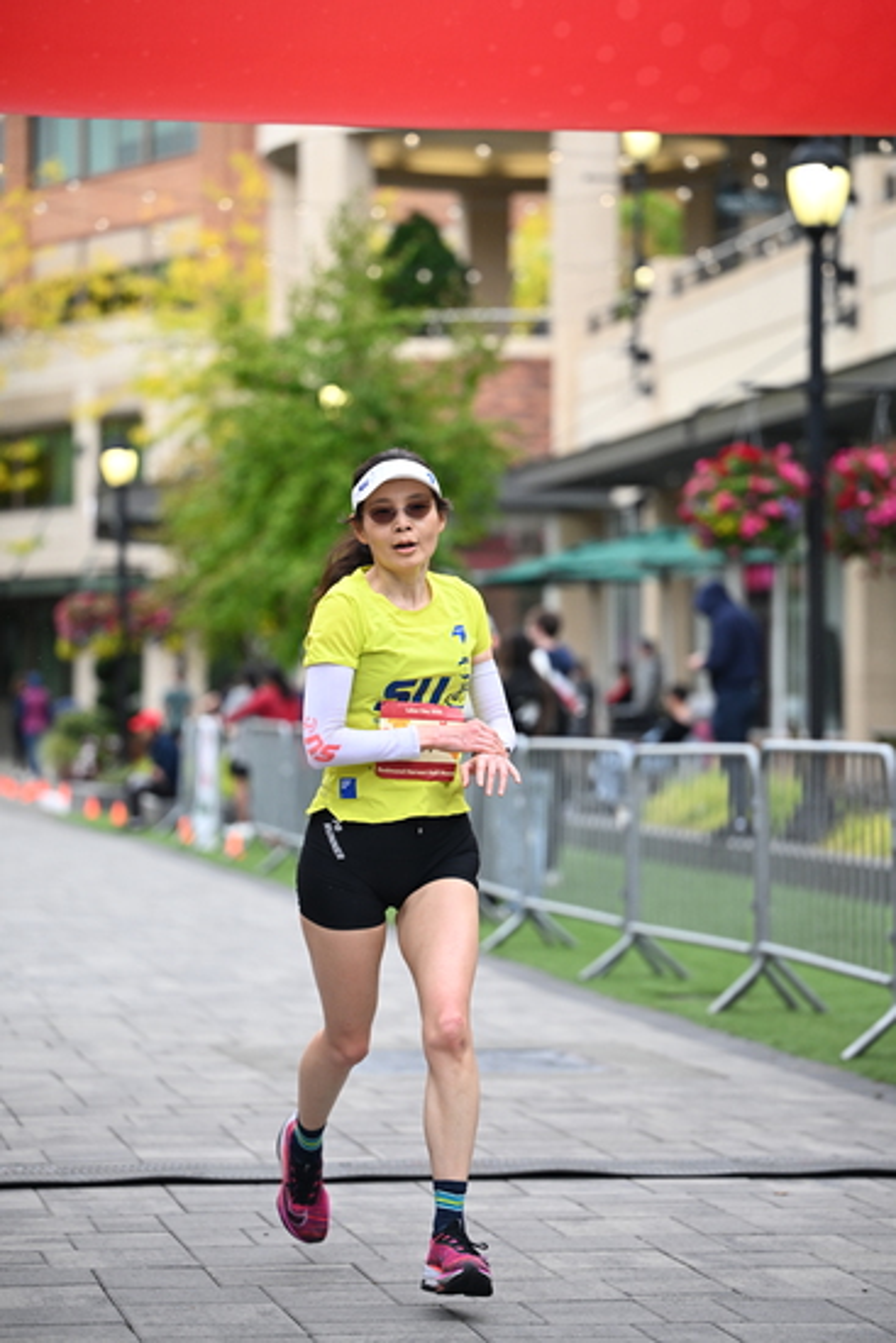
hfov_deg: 12.5
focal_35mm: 110
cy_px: 672
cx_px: 448
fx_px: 4104
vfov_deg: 18.6
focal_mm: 110
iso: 1000
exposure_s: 1/1600
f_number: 2.8
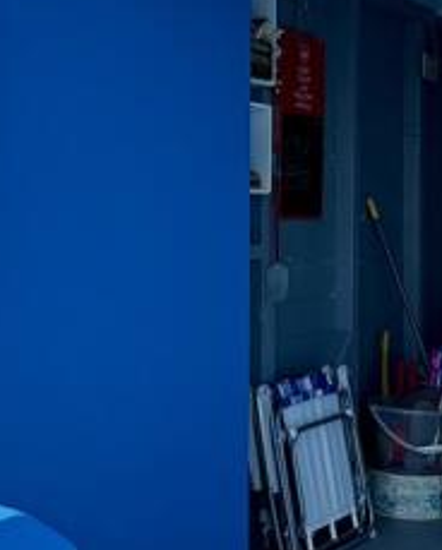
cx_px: 173
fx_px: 995
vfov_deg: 30.9
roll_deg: +0.0
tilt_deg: +0.2
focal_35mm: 61
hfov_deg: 25.0
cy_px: 231
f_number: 2.2
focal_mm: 2.22
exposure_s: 1/552
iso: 40
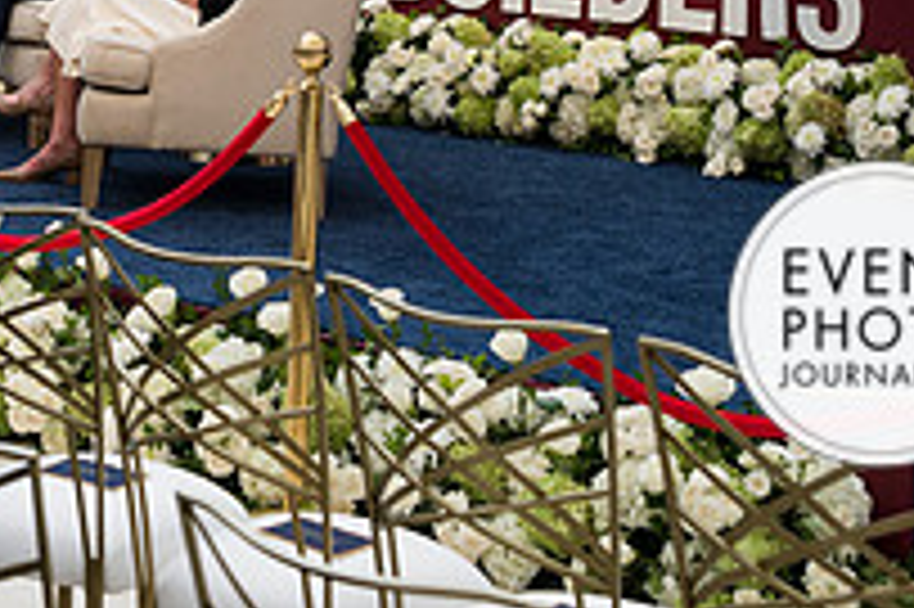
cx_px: -122
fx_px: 2537
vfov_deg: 13.0
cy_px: -259
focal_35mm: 100
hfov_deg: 19.5
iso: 125
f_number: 4
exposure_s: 1/160
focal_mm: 35
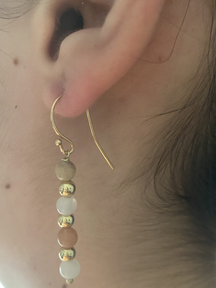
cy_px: 154
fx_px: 291
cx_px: 79
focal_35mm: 35
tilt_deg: -10.0
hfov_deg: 40.4
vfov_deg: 52.6
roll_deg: -1.1
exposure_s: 1/60
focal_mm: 4.25
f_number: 1.8
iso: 200
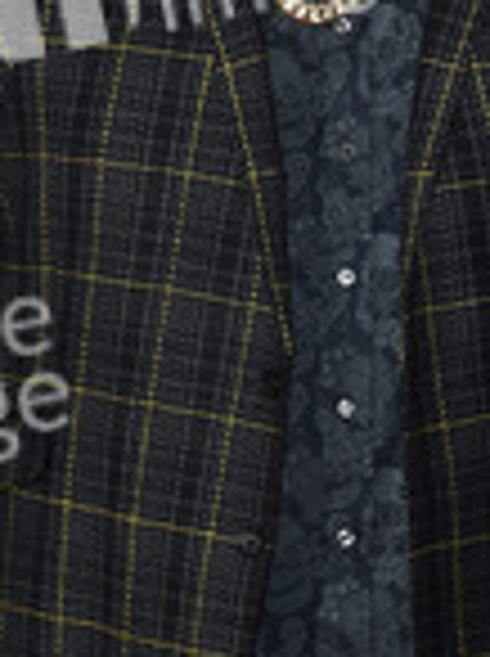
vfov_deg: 7.7
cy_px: 180
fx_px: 4903
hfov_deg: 5.7
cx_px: 330
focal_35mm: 259
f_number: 6.3
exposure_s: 1/250
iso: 400
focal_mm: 98
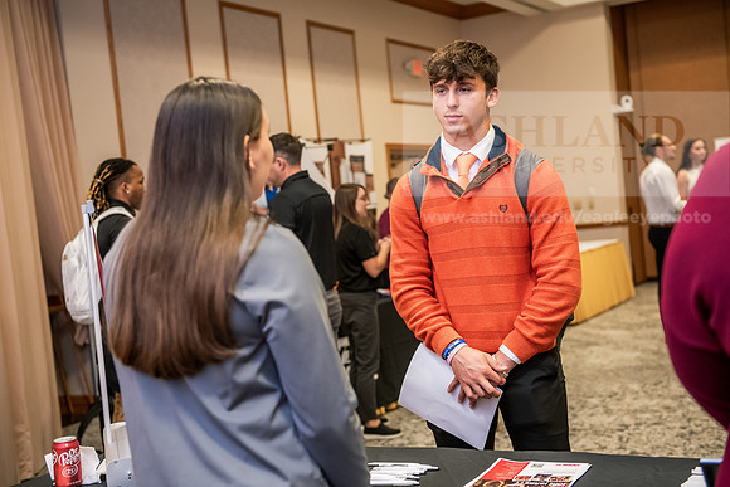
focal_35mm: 52
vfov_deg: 26.0
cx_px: 365
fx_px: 1055
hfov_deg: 38.2
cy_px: 244
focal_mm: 52
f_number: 3.2
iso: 2500
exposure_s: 1/160
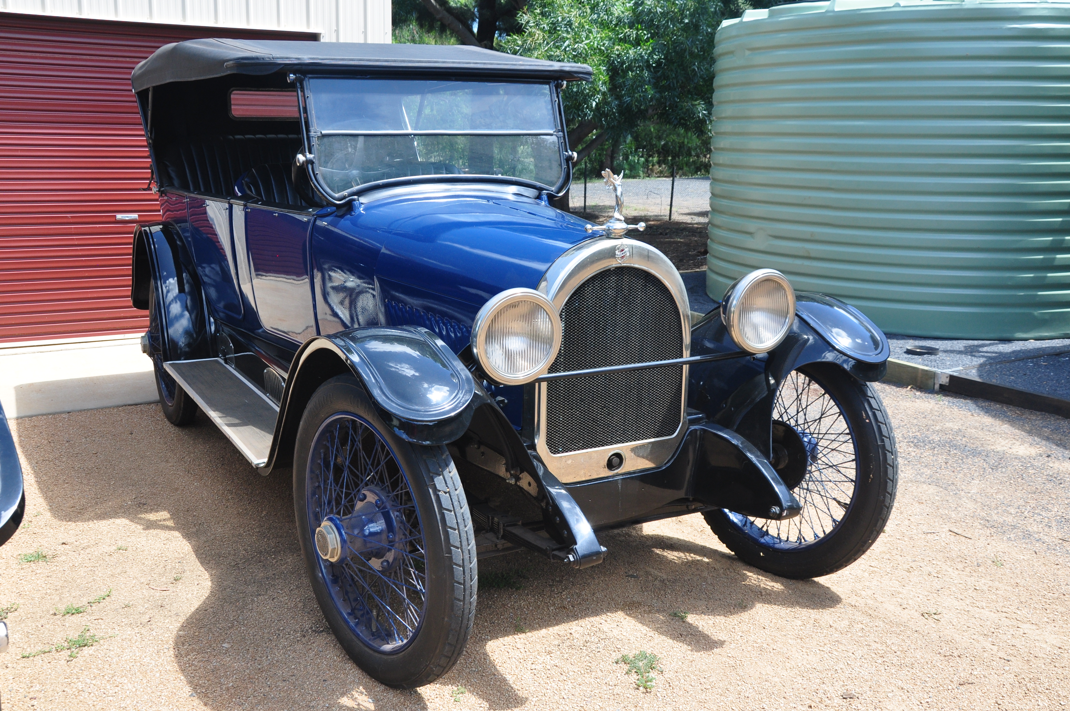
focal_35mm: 35
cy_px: 342
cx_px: 529
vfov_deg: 38.2
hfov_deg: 55.1
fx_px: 1026
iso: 400
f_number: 10
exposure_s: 1/200
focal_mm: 21
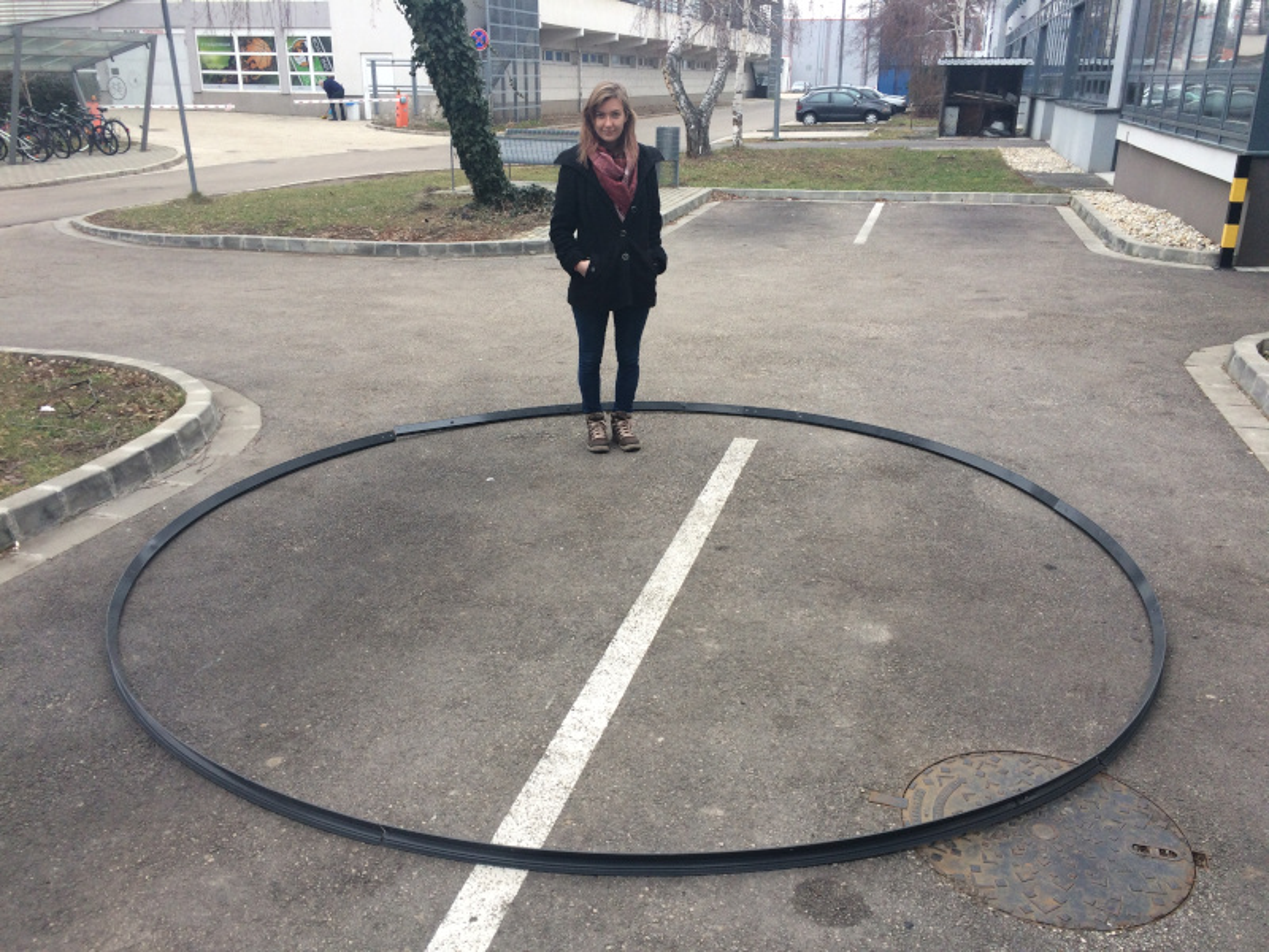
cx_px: 634
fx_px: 1063
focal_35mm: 29
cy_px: 476
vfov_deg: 48.2
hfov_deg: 61.7
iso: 64
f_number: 2.2
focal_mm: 4.15
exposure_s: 1/120
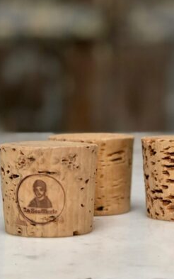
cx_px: 70
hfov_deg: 10.7
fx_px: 932
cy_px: 152
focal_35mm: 123
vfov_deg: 17.0
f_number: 2.8
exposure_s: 1/30
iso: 32
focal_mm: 6.6
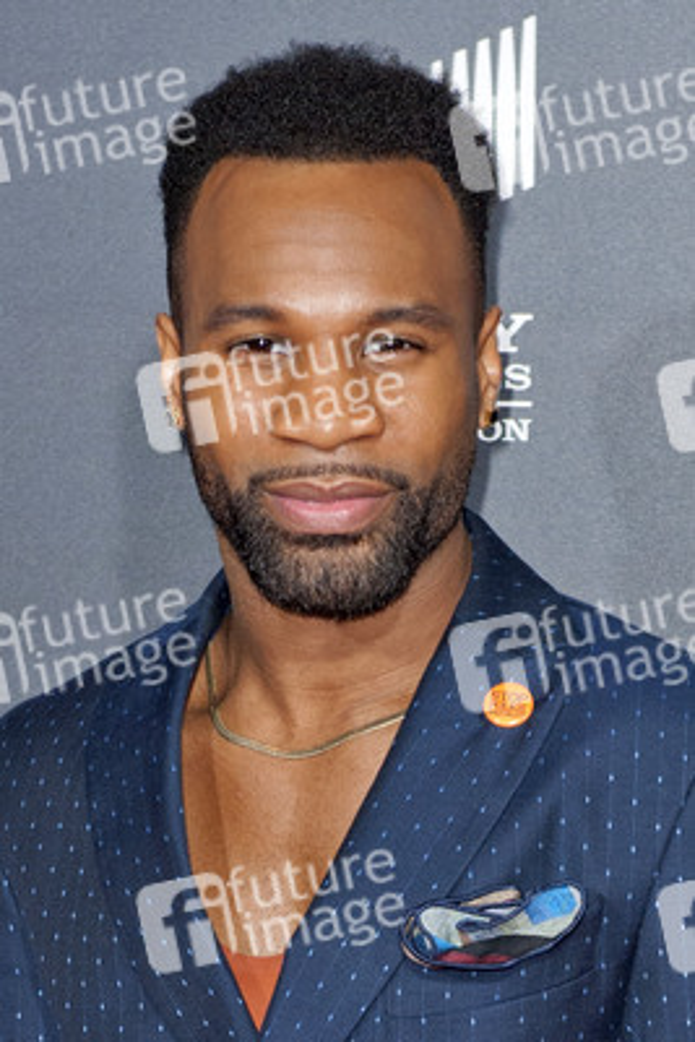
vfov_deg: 28.8
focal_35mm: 70
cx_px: 348
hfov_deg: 19.5
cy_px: 521
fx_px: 2025
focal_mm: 70
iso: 800
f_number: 4.5
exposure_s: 1/400
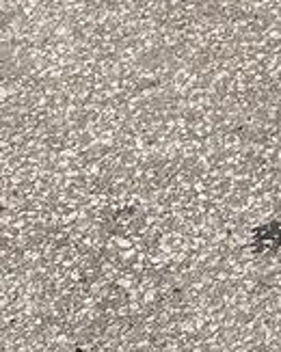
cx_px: 1124
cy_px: -512
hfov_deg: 6.6
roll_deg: -2.4
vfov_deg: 9.3
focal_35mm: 184
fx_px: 1916
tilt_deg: -18.1
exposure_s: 1/5263
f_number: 1.78
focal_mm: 6.86
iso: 80
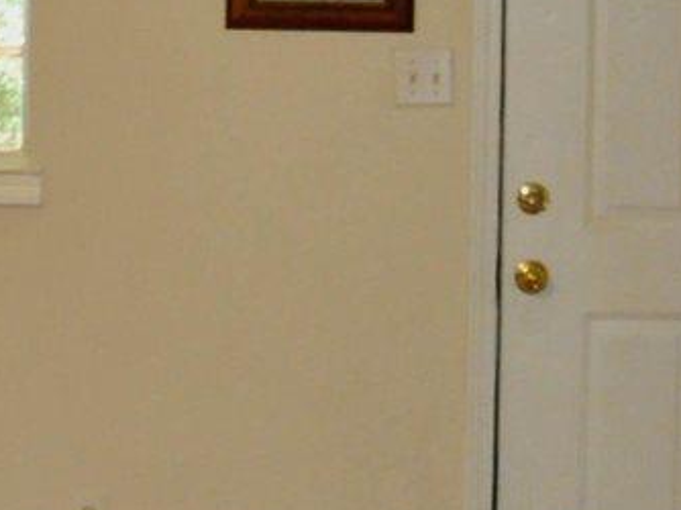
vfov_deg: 9.3
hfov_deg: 12.4
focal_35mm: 159
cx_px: 151
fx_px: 3126
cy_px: 190
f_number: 4.5
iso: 1250
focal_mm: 18
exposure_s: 1/60
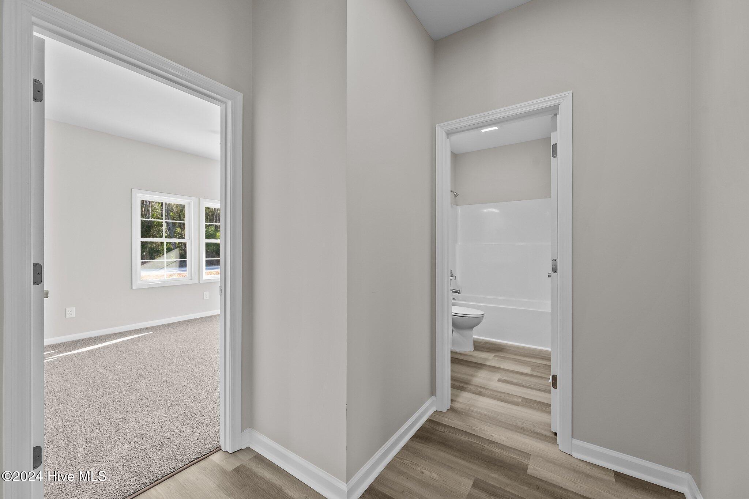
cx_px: 374
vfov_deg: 81.2
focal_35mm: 14
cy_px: 250
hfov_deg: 104.3
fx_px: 291
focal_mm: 14
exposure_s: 1/20
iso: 640
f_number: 7.1
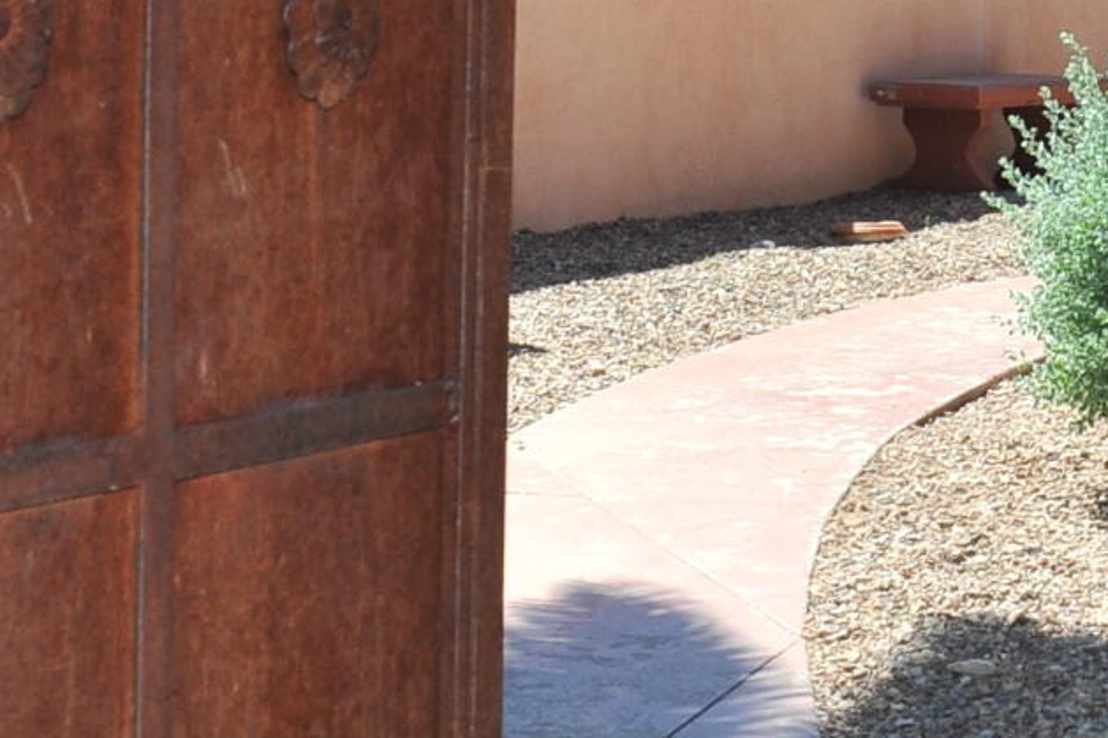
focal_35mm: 124
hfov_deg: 15.9
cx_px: 1304
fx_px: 3815
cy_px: -26
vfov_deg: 10.9
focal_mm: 26
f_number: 10
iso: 320
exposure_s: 1/320
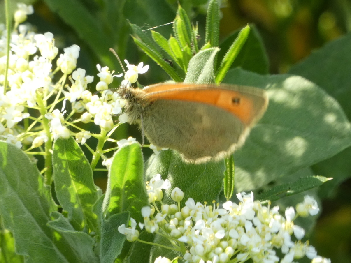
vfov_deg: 3.6
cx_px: 176
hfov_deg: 4.8
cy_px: 132
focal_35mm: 413
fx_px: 4188
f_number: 5.6
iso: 125
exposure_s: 1/80
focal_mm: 74
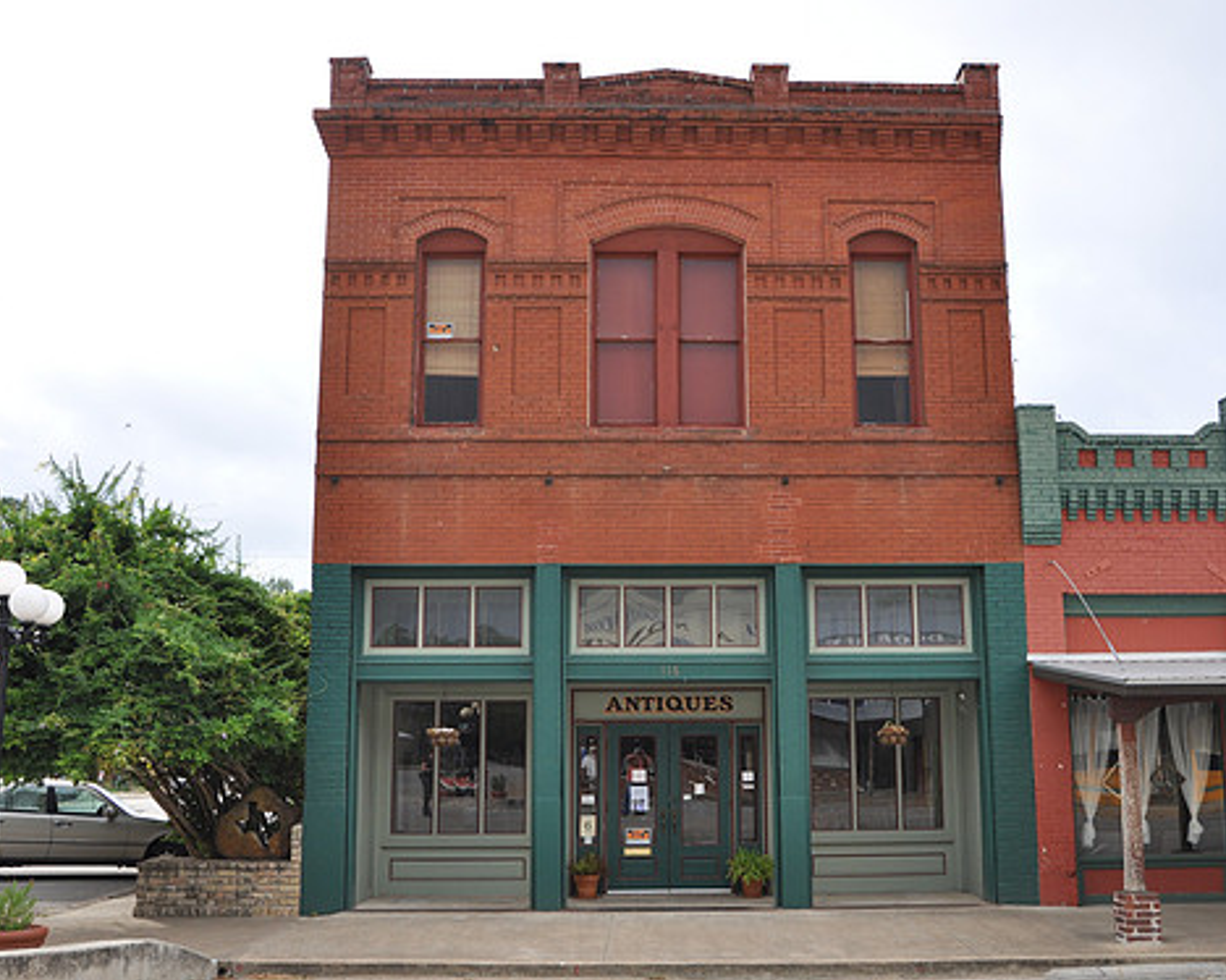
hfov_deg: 49.5
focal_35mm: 37
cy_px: 499
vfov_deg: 40.5
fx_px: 1327
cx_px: 689
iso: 280
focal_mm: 21
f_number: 5.6
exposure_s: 1/125
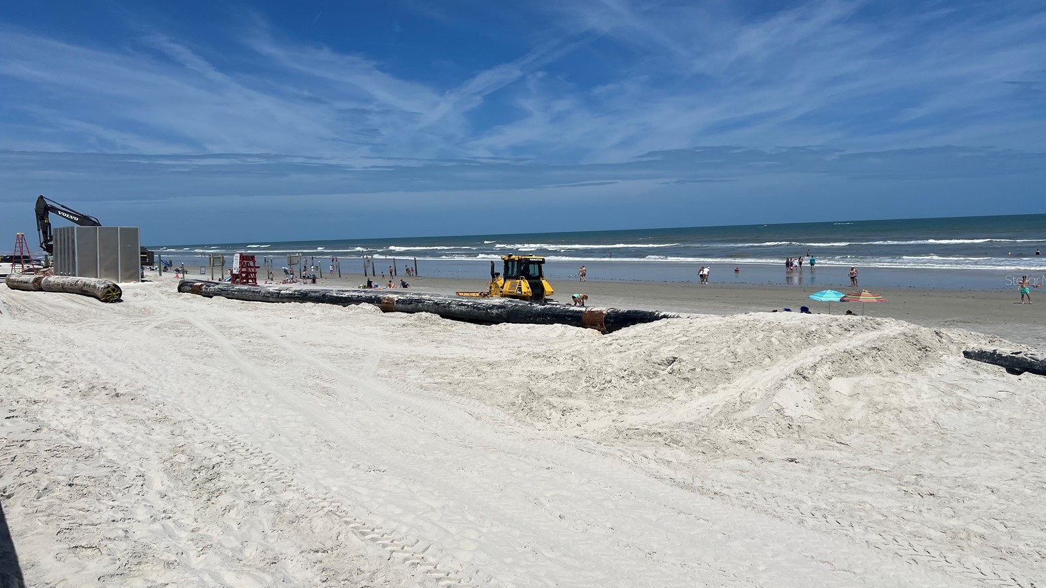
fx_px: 804
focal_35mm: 29
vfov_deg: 40.2
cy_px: 280
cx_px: 533
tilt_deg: -3.3
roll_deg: +1.7
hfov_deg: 66.1
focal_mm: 5.7
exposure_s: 1/14286
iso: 50
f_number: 1.5
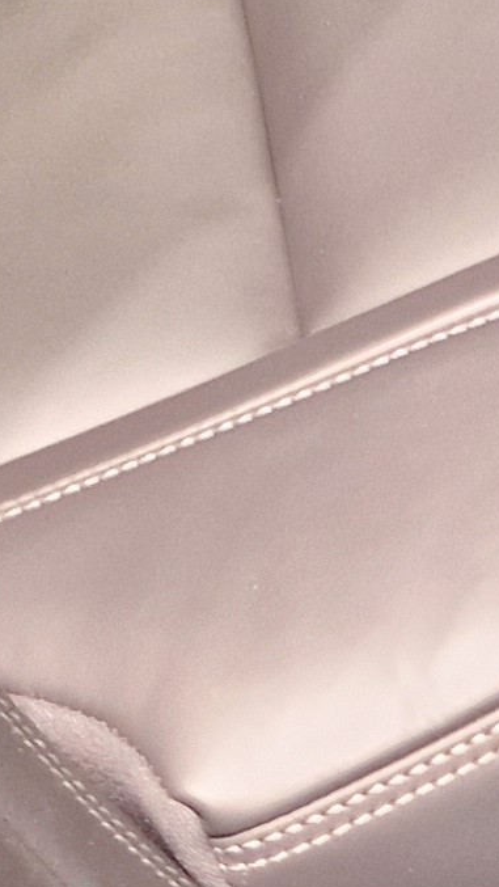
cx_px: 893
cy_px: -892
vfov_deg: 12.7
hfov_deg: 7.9
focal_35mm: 148
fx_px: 3480
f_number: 1.8
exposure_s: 1/100
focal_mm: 5.4
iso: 500
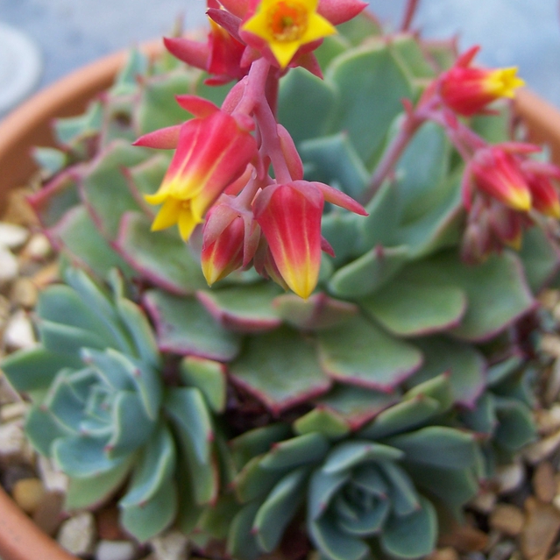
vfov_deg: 32.9
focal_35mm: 51
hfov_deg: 33.4
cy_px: 153
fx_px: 933
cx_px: 260
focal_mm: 6.2
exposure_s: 1/200
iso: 80
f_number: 2.8
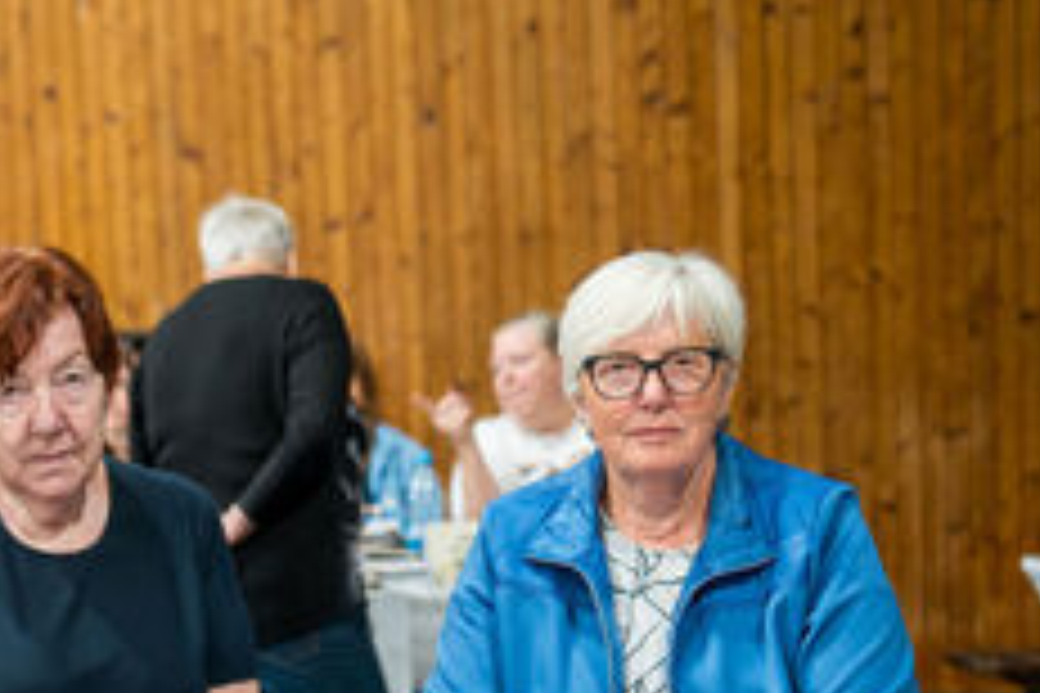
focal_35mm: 71
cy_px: 661
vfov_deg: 18.8
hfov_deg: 27.6
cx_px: 144
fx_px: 2051
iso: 800
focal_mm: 35
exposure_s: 1/250
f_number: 1.8
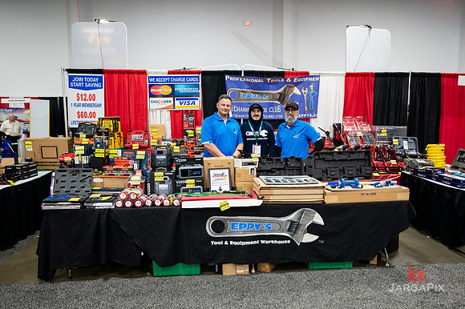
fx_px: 376
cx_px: 242
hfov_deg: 63.5
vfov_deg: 44.8
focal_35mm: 29
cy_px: 157
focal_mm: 28
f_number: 3.2
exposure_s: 1/200
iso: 3200
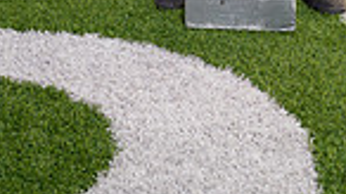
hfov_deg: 18.9
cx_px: 201
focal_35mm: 113
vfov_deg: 9.4
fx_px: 1036
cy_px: -300
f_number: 4
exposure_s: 1/250
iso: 400
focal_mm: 35
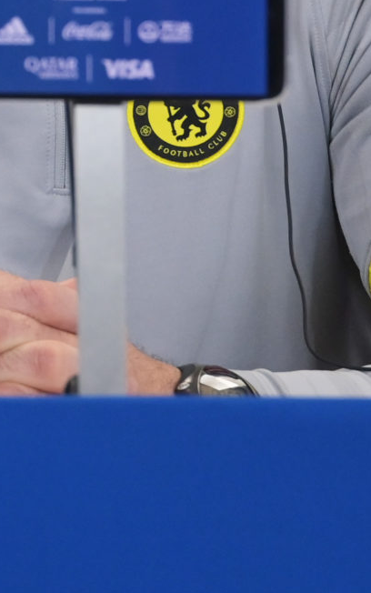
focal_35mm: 800
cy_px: -129
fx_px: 12931
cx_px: -362
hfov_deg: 1.6
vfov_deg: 2.6
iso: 2500
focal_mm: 200
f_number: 5.6
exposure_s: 1/250
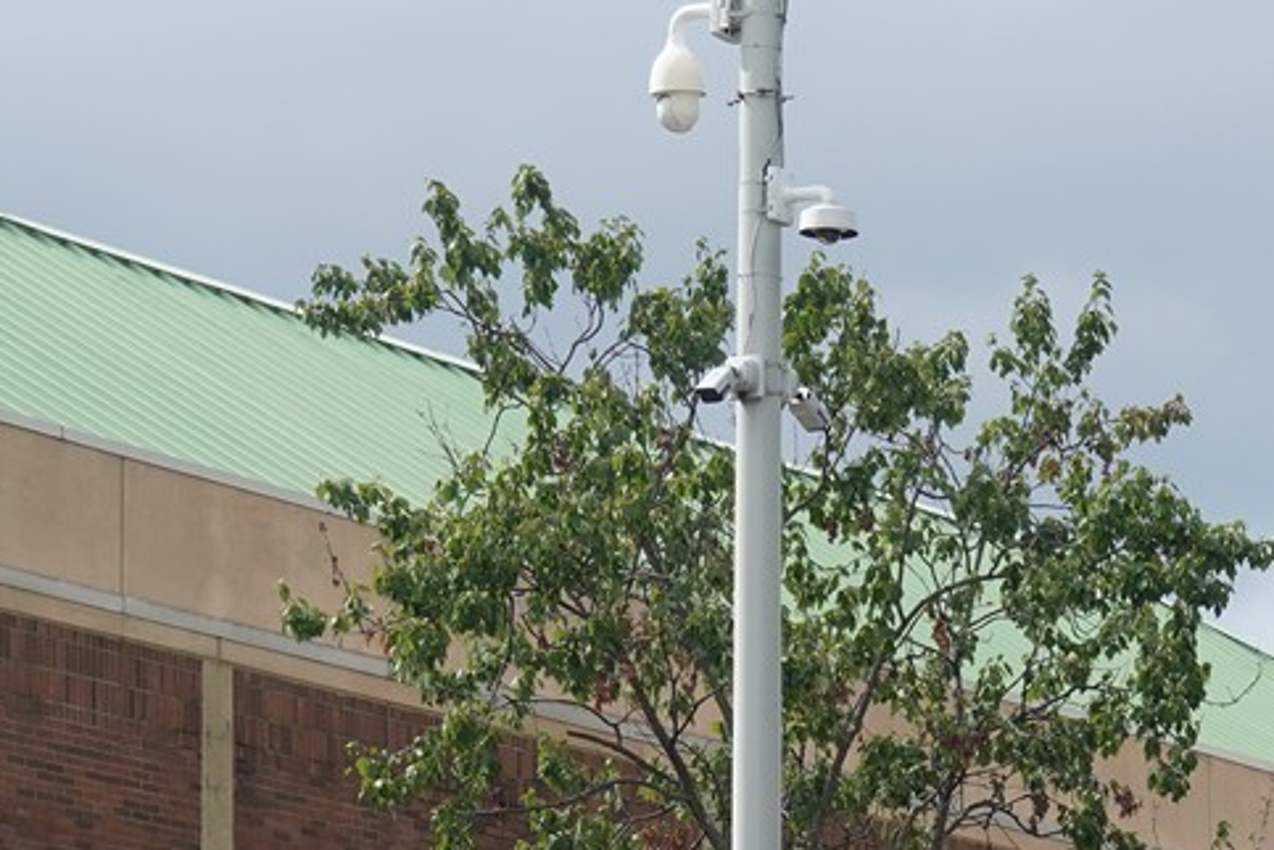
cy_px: 1484
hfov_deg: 9.8
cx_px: 1881
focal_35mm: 203
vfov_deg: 6.6
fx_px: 7183
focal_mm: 49
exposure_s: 1/100
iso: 400
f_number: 13
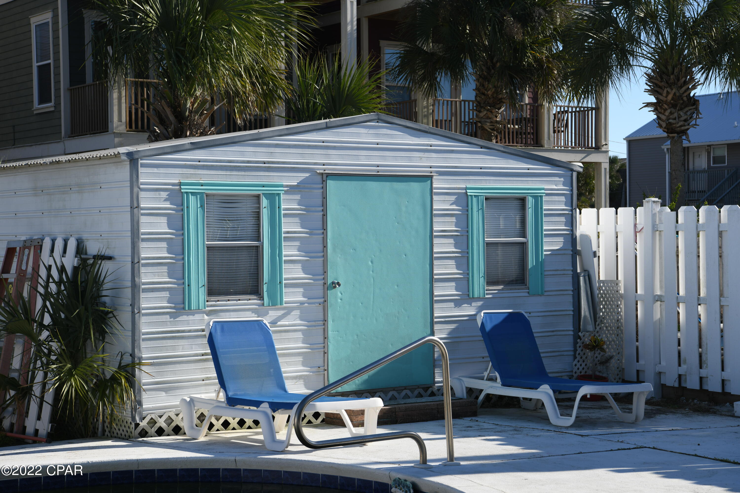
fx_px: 1439
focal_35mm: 70
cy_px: 246
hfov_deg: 28.8
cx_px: 370
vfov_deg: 19.5
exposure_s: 1/400
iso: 200
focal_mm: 70
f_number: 10
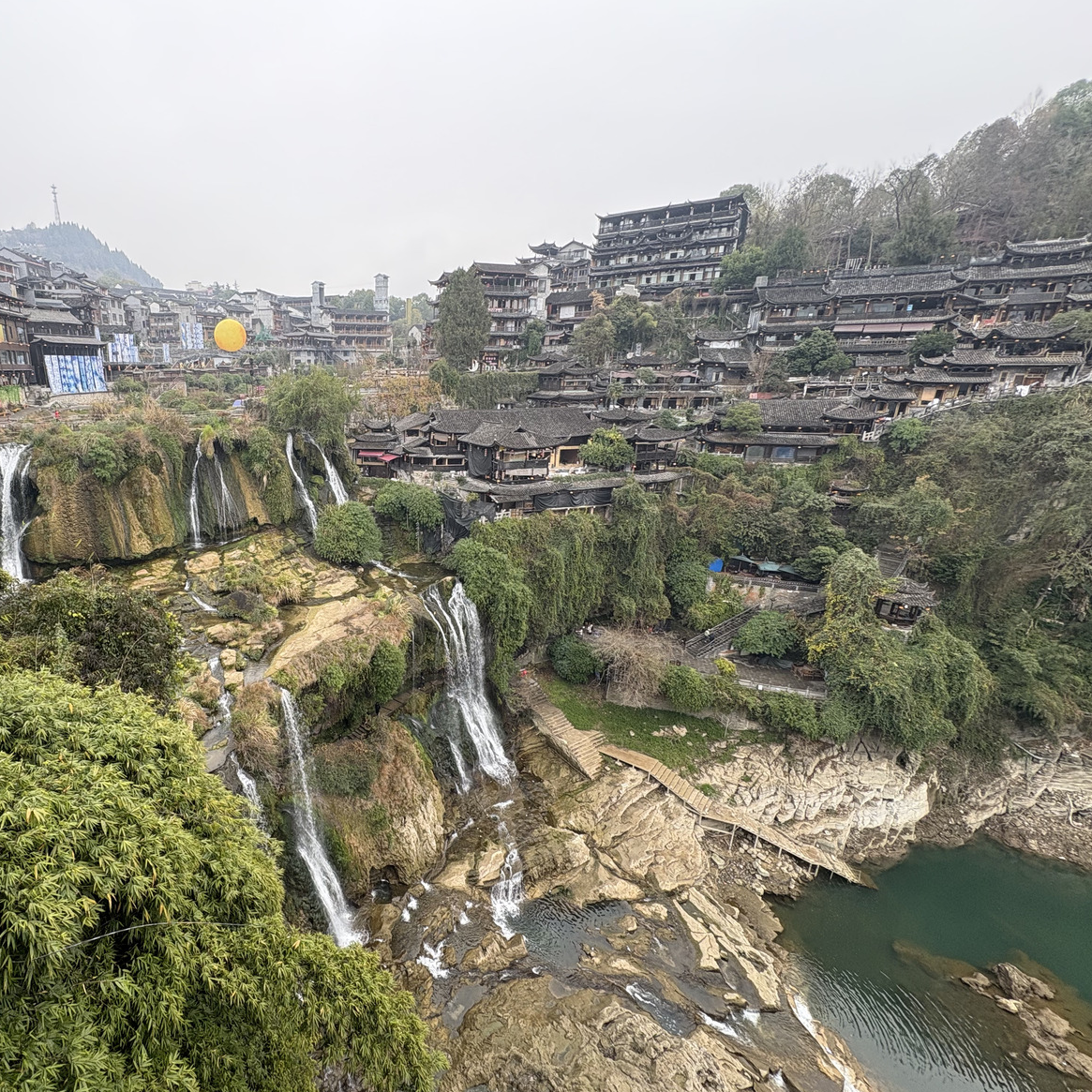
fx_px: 607
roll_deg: +0.6
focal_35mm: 17
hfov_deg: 80.6
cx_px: 347
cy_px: 542
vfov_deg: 84.0
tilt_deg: -16.2
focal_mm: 2.22
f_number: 2.2
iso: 50
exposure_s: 1/112
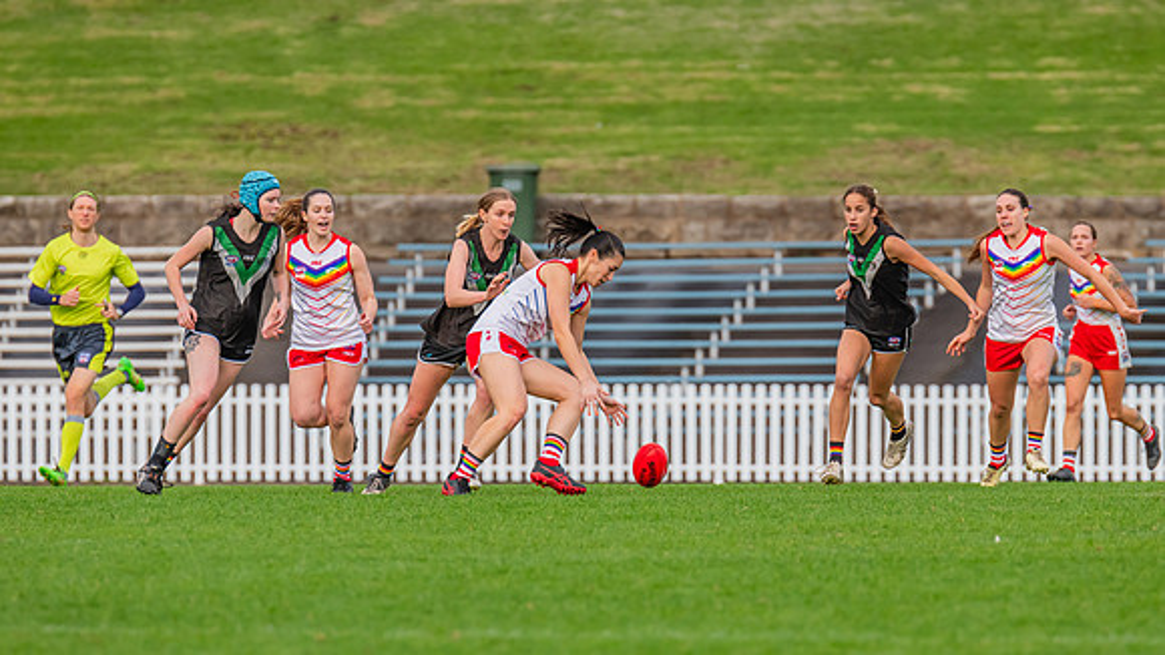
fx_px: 15262
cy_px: 323
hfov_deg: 4.4
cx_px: 575
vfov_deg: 2.5
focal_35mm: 494
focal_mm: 420
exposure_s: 1/1000
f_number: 6.3
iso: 800
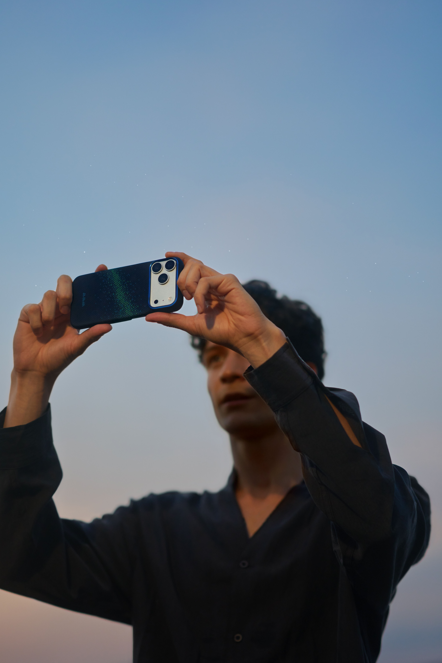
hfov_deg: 14.7
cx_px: 202
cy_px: 340
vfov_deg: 21.9
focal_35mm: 93
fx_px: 1713
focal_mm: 85
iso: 800
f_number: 1.4
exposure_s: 1/1600
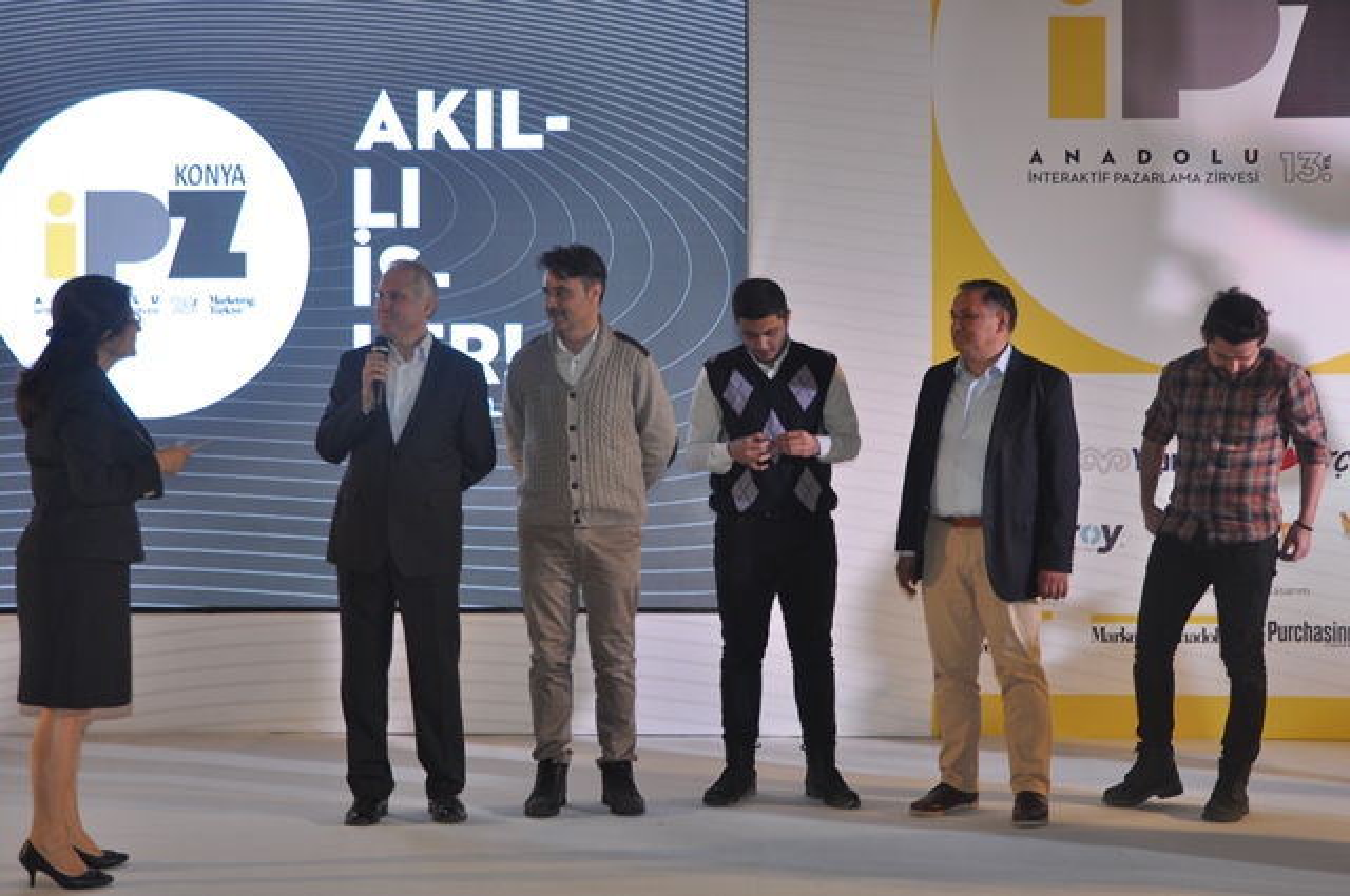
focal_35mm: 46
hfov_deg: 42.4
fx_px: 1742
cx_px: 675
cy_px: 448
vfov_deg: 28.9
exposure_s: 1/125
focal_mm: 31
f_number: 4
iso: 400
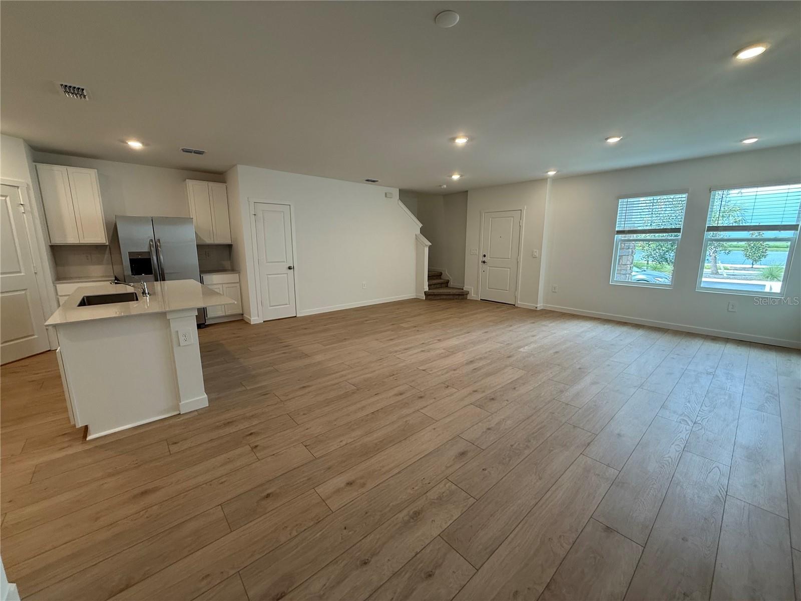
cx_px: 400
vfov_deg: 85.7
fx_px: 324
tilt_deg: -8.8
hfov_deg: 102.1
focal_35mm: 14
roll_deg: +0.4
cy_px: 300
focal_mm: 2.22
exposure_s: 1/120
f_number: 2.2
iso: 160
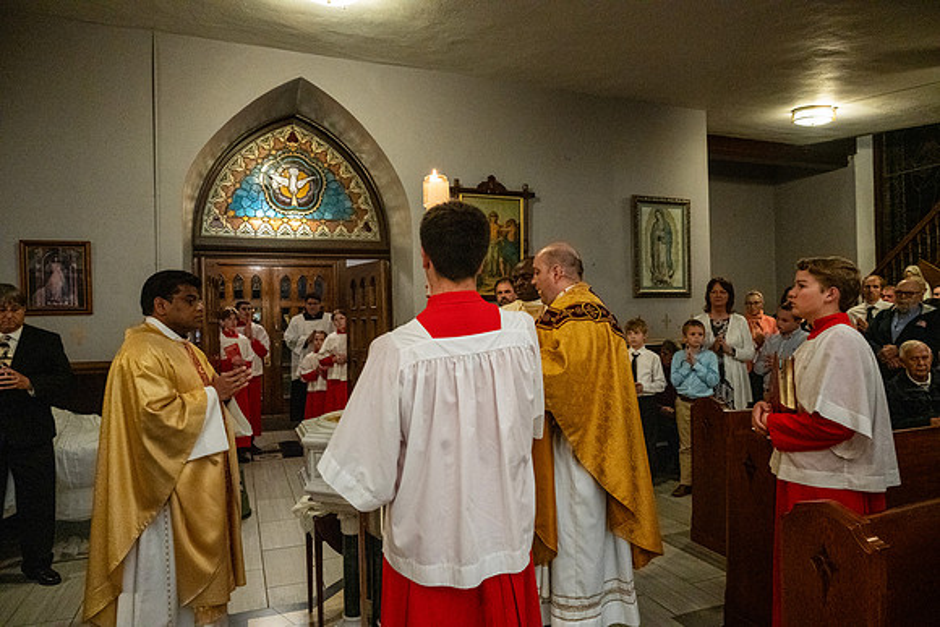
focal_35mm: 24
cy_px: 314
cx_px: 470
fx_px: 627
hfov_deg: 73.7
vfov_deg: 53.2
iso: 5000
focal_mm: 24
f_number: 6.3
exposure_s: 1/60
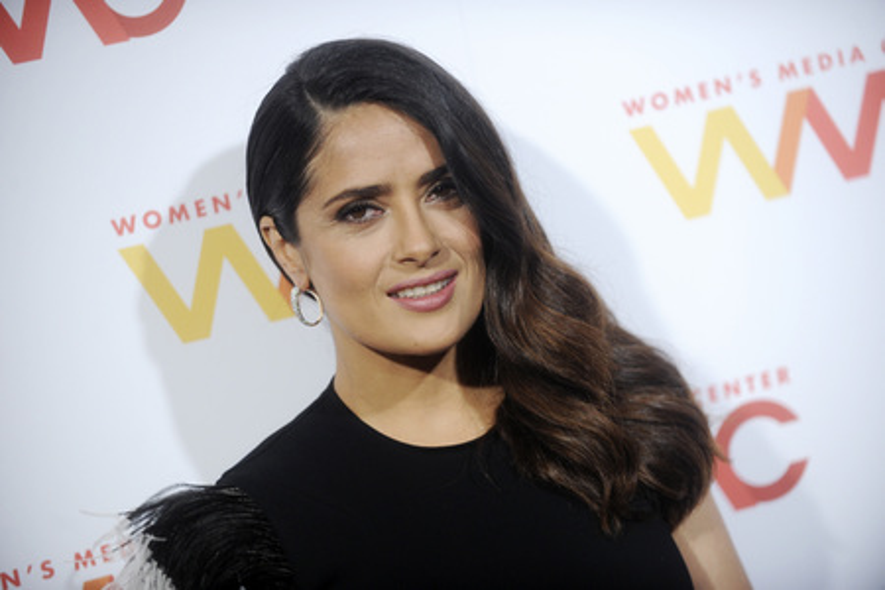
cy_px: 295
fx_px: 2851
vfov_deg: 11.8
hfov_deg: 17.6
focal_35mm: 116
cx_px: 442
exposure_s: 1/640
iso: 1600
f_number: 3.5
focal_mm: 116
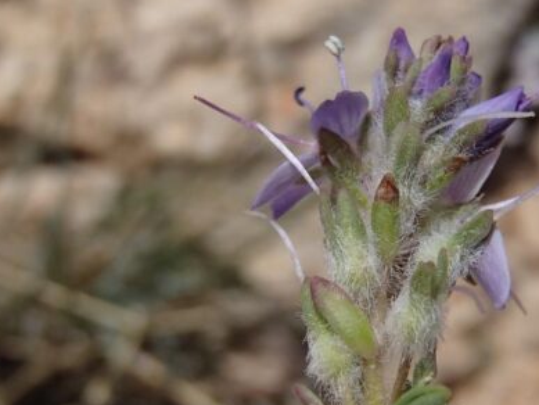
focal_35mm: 73
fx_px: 1137
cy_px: 233
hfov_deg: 26.4
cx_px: 389
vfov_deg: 20.2
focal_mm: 6.64
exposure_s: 1/200
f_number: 13
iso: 100
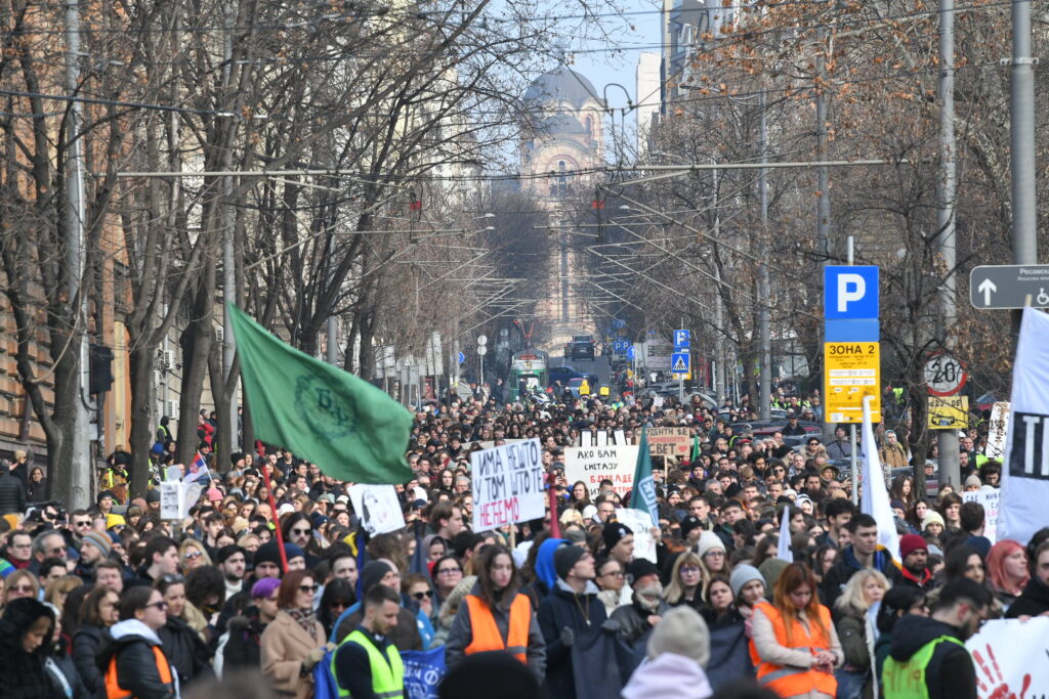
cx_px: 524
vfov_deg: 6.9
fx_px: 5828
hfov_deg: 10.3
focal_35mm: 200
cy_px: 350
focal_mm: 200
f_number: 9
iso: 1000
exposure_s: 1/800
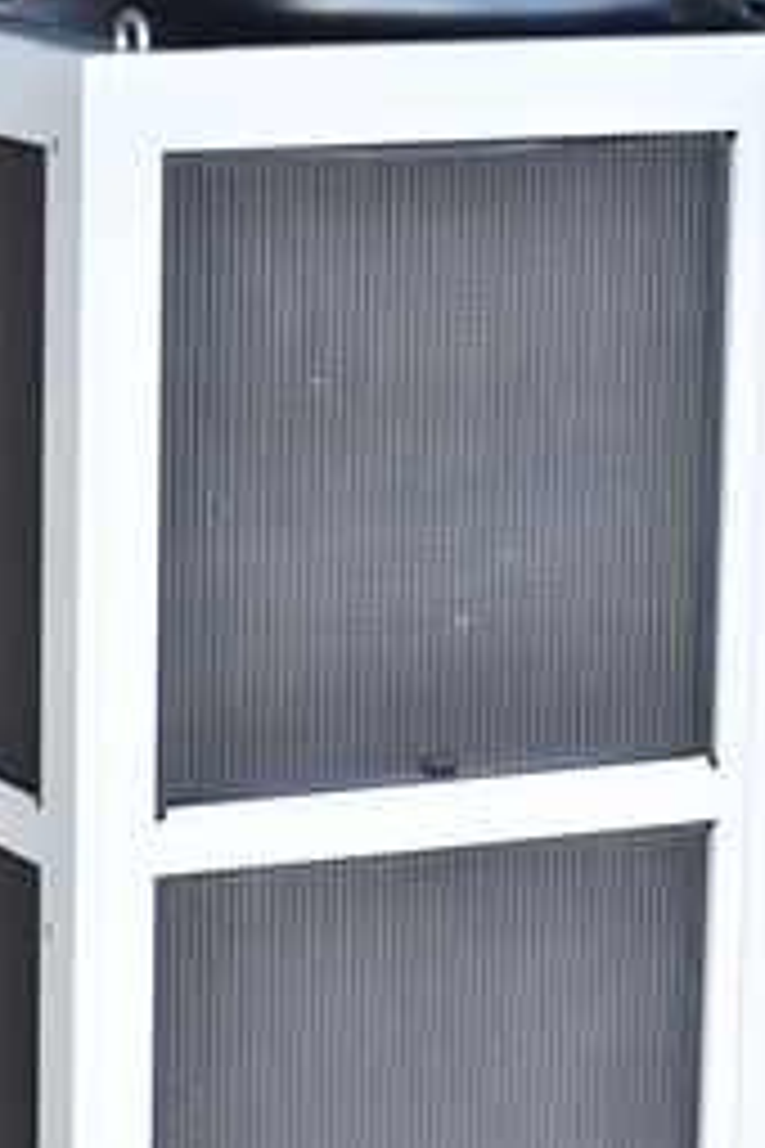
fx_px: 5163
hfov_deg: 8.5
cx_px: 212
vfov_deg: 12.7
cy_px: 630
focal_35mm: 162
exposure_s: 1/640
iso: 1250
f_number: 6.3
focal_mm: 55
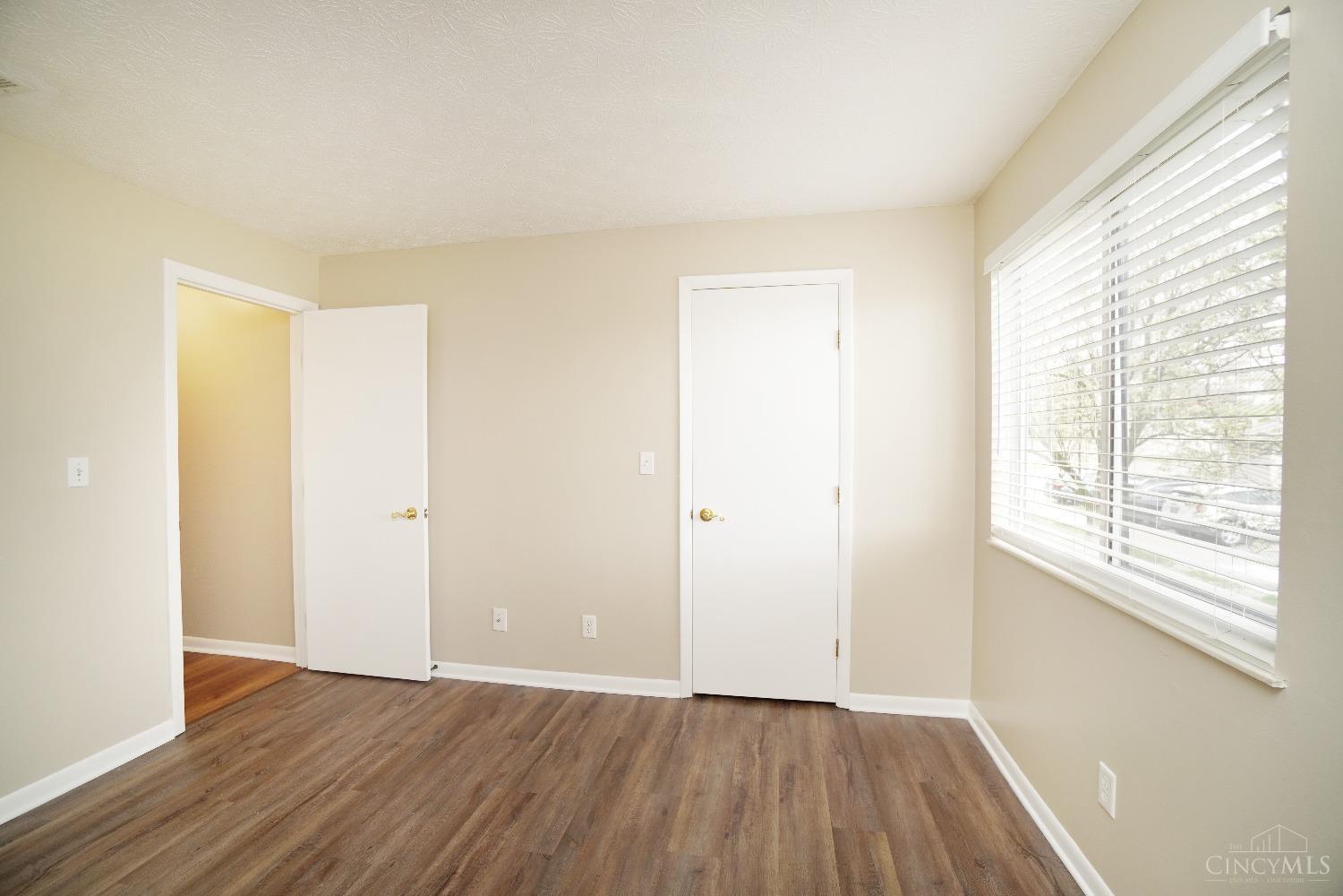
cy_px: 448
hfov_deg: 100.4
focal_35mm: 15
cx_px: 672
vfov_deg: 77.3
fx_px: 560
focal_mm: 10
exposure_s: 1/60
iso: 250
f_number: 4
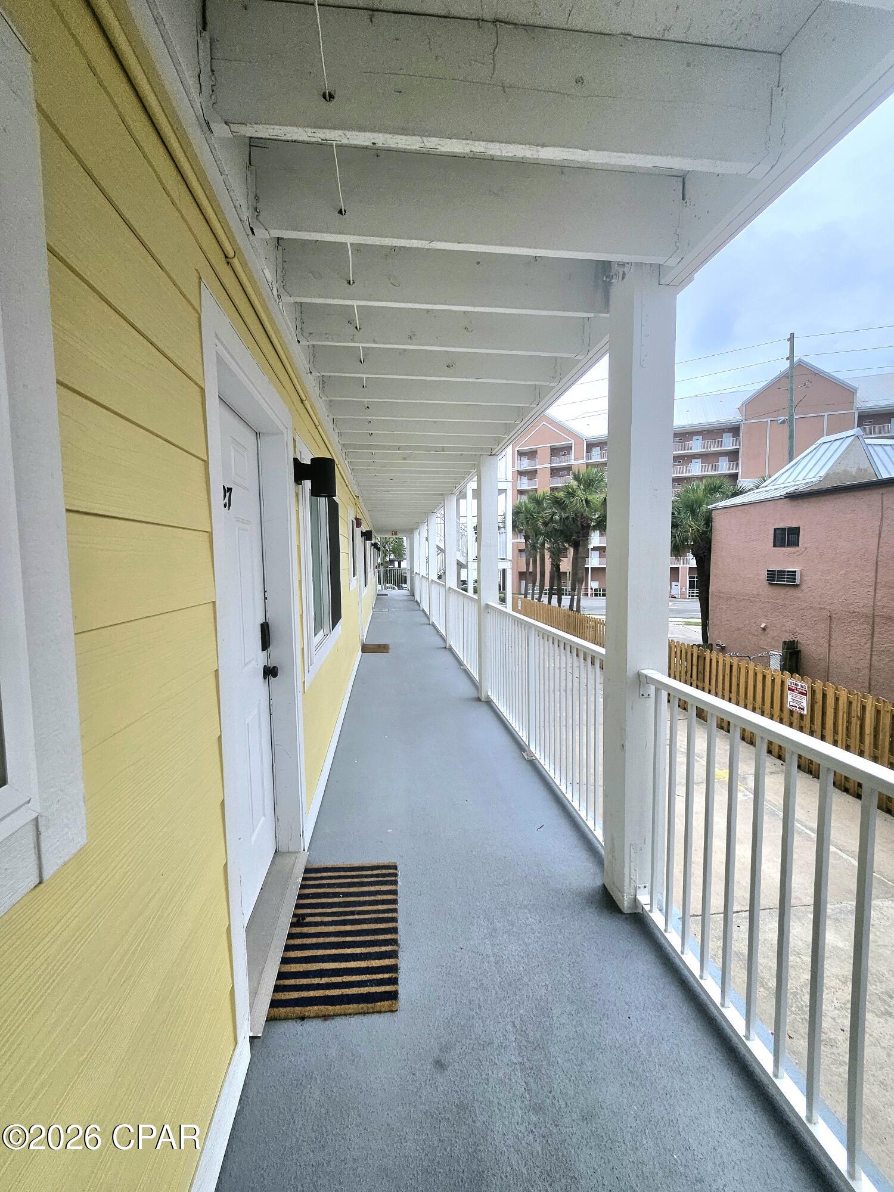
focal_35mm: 13
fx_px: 448
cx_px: 447
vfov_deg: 106.2
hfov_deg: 89.9
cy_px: 596
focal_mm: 1.74
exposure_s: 1/1000
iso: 32
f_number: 2.2
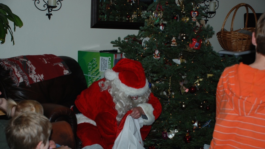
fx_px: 422
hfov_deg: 34.9
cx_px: 133
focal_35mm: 60
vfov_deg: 20.0
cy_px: 87
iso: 200
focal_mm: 38
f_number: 4.5
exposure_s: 1/60
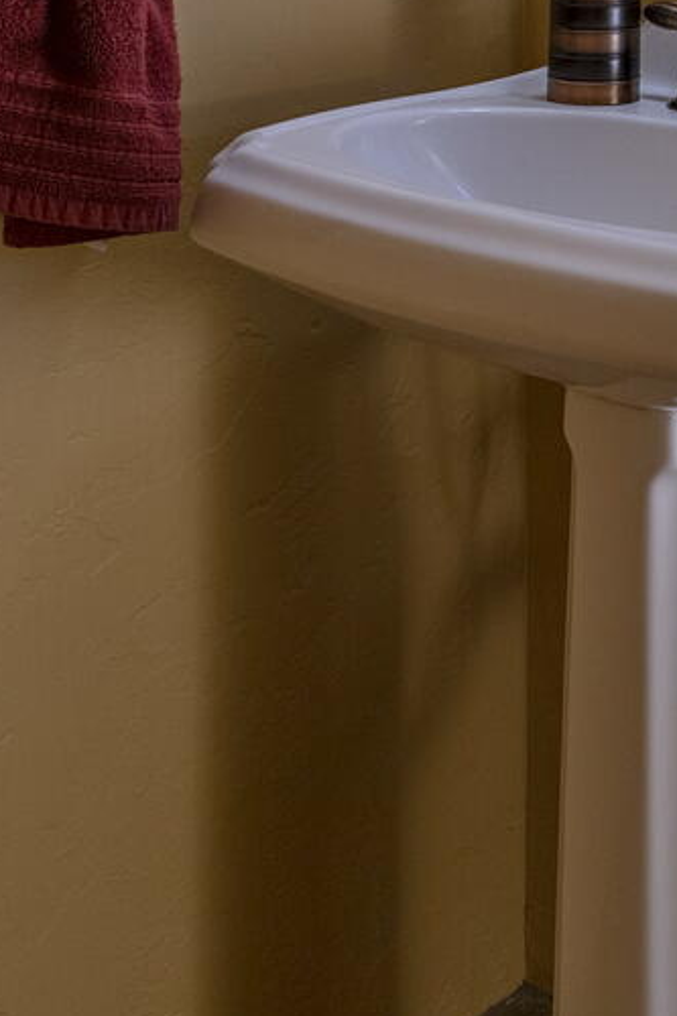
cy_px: -305
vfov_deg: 26.6
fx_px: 1806
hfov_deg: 20.1
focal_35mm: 64
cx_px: 787
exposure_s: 1/10
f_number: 5.6
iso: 200
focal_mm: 16
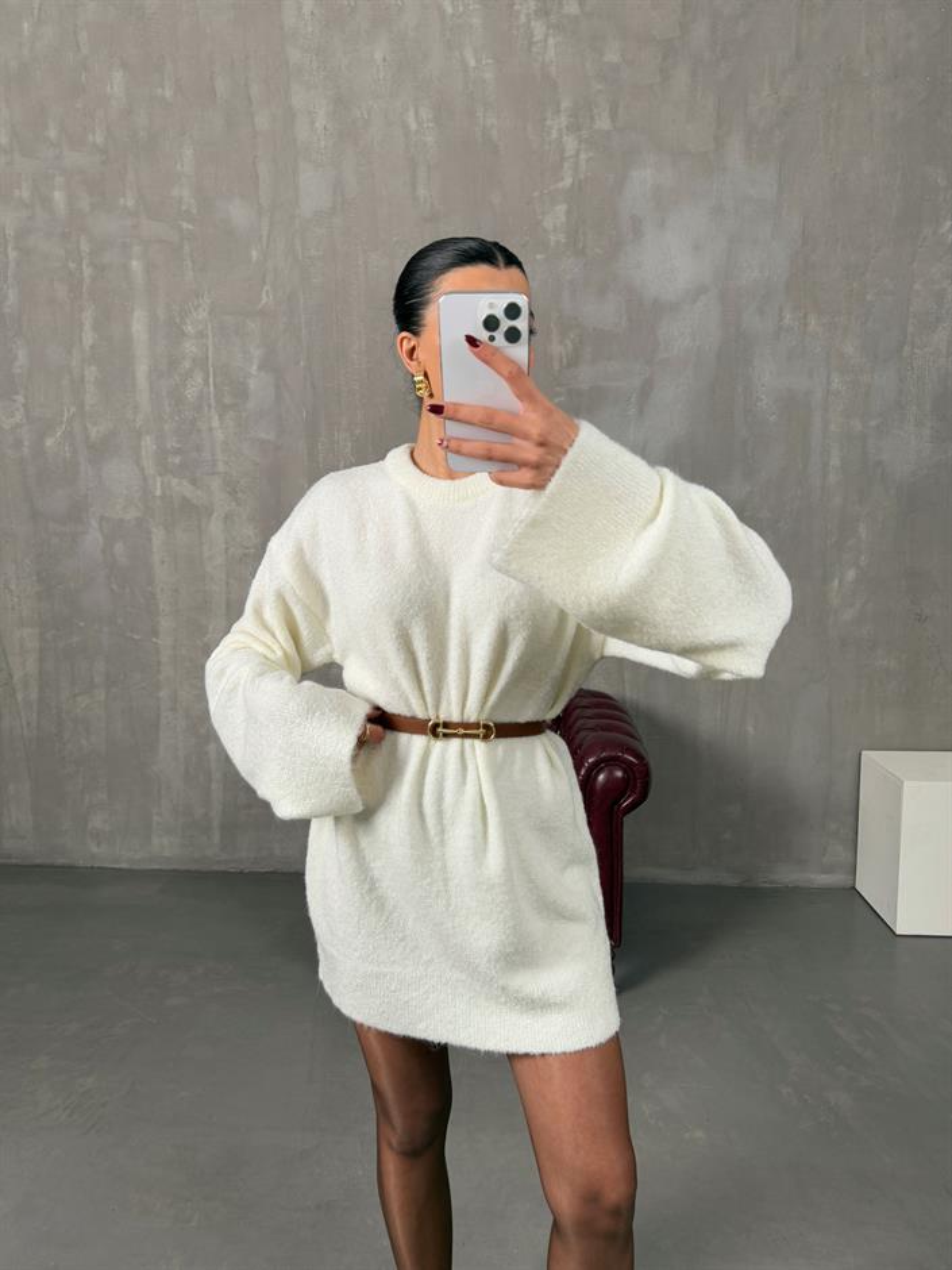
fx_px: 880
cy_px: 635
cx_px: 476
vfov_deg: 71.6
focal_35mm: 24
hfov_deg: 56.8
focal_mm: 6.76
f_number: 1.78
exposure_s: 1/121
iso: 125
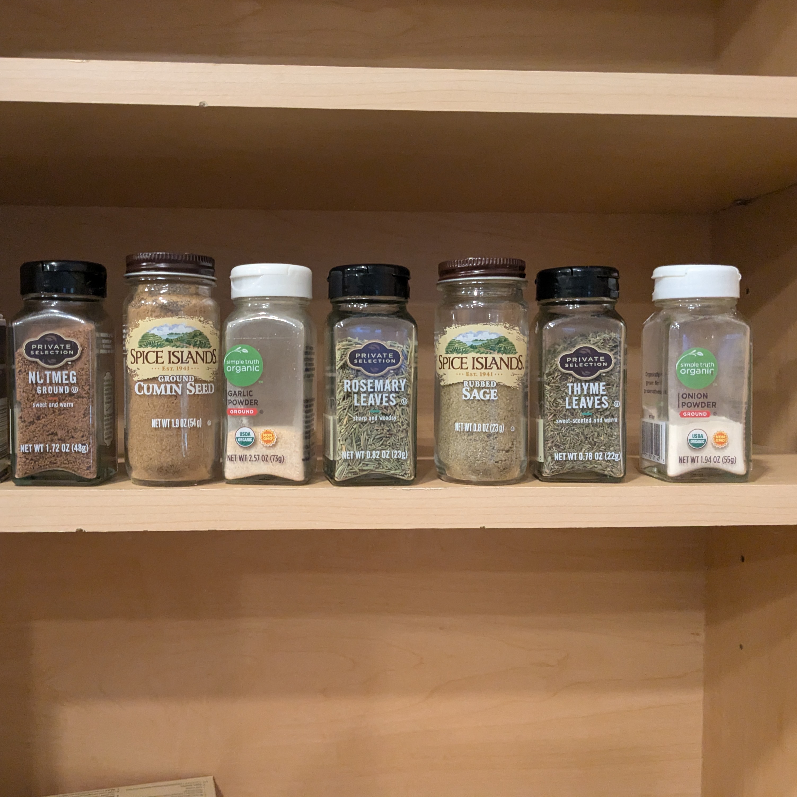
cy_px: 398
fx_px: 834
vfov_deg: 51.1
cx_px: 318
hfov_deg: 50.8
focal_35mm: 32
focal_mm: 4.38
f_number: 1.73
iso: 846
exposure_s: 1/120
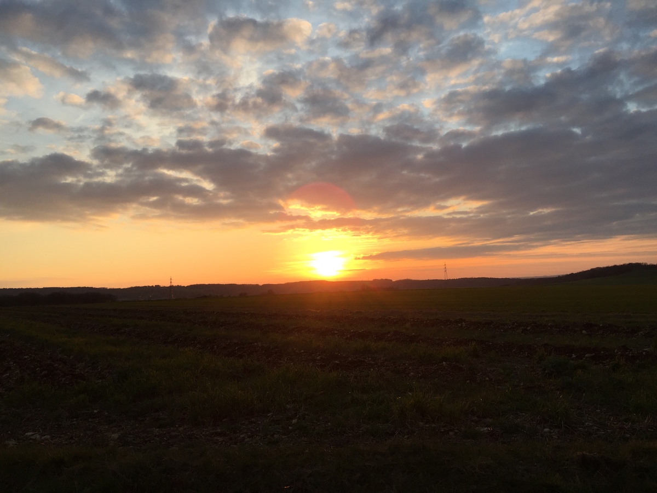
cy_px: 246
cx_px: 328
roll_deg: +2.4
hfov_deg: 61.7
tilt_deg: +4.9
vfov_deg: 48.2
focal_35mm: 29
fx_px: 550
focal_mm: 4.15
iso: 32
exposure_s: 1/719
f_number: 2.2
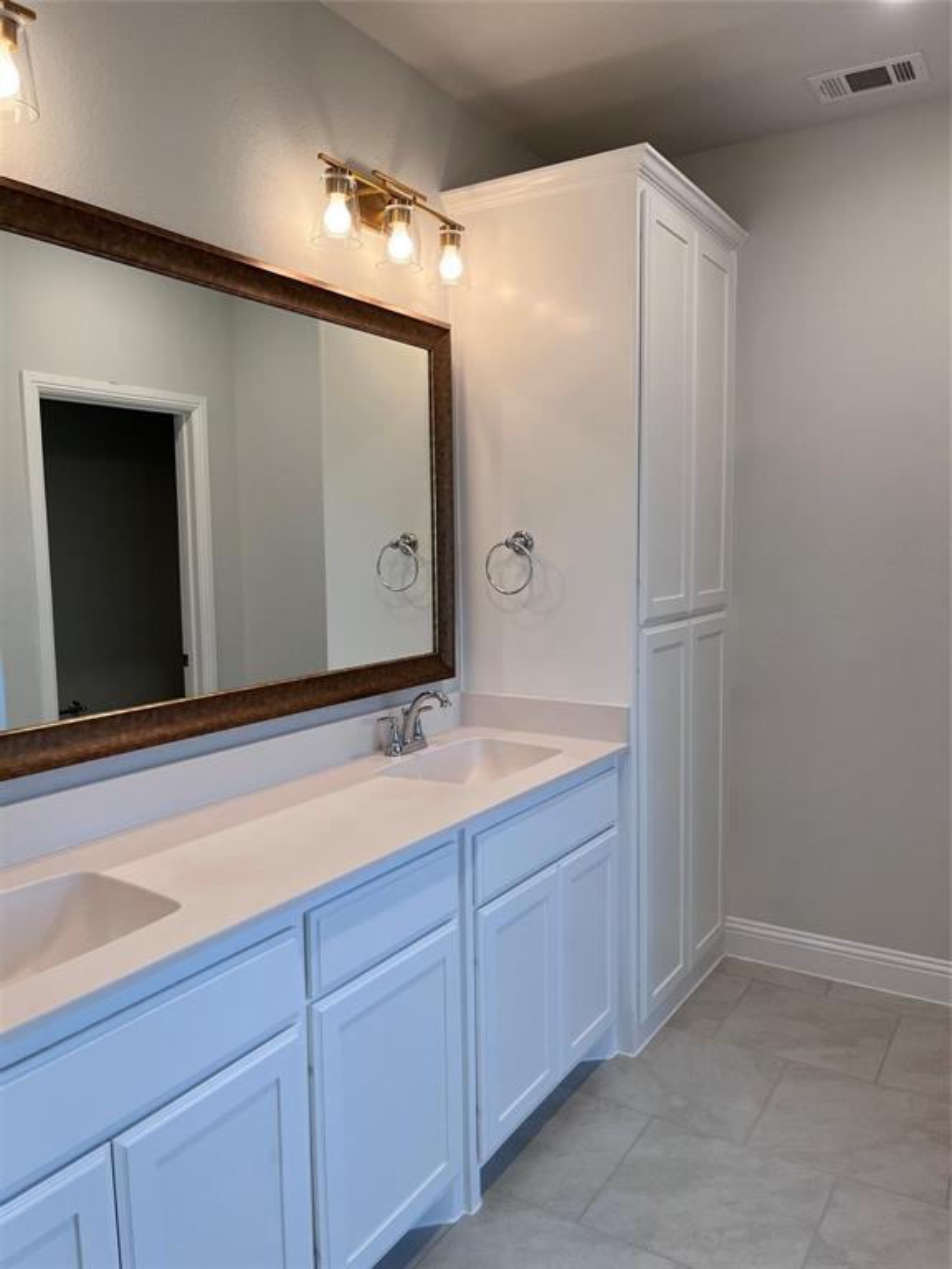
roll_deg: +0.1
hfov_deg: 53.1
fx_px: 953
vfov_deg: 67.3
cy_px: 634
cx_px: 476
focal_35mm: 26
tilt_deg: -6.1
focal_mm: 5.1
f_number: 1.6
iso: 64
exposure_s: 1/126
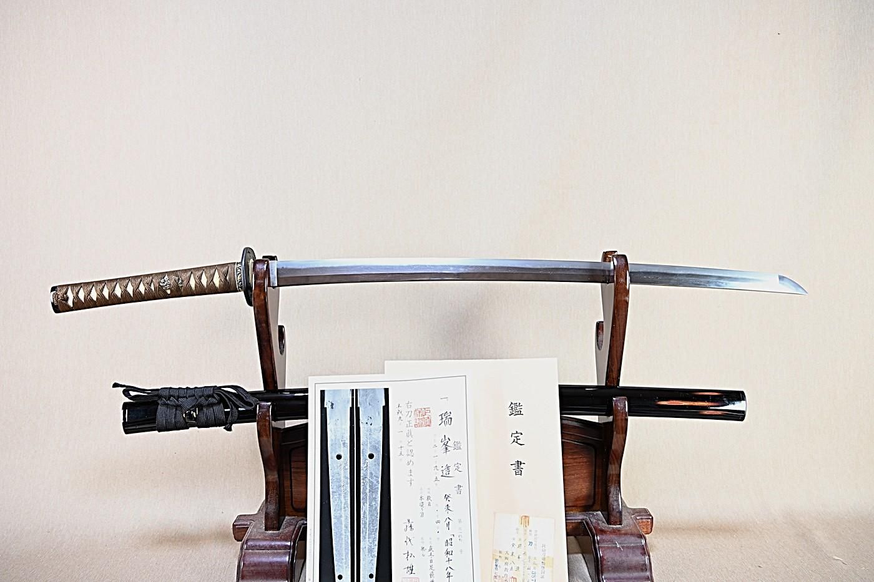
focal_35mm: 30
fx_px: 728
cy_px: 291
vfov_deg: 43.6
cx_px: 437
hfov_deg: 61.9
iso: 100
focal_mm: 20
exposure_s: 1/2
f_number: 3.5
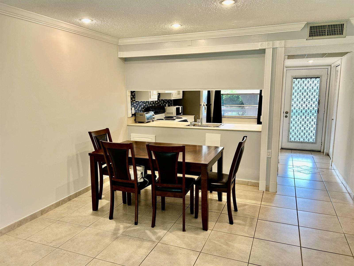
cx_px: 177
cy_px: 133
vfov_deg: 53.1
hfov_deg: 67.3
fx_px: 266
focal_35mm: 26
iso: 100
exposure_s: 1/60
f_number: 1.5
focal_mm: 5.7
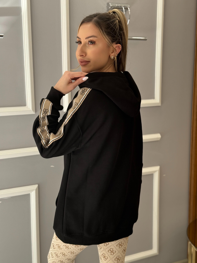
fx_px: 364
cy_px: 132
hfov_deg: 30.3
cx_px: 98
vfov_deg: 39.7
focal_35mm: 48
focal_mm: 6.76
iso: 80
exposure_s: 1/271
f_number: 1.78
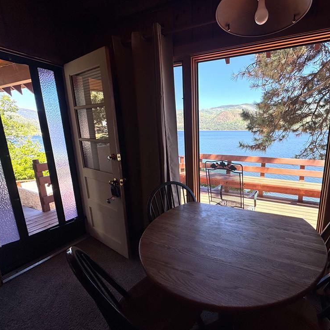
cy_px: 170
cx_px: 210
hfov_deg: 82.0
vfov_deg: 83.9
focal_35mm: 17
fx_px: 183
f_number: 2.2
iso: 40
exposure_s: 1/233
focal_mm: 2.22
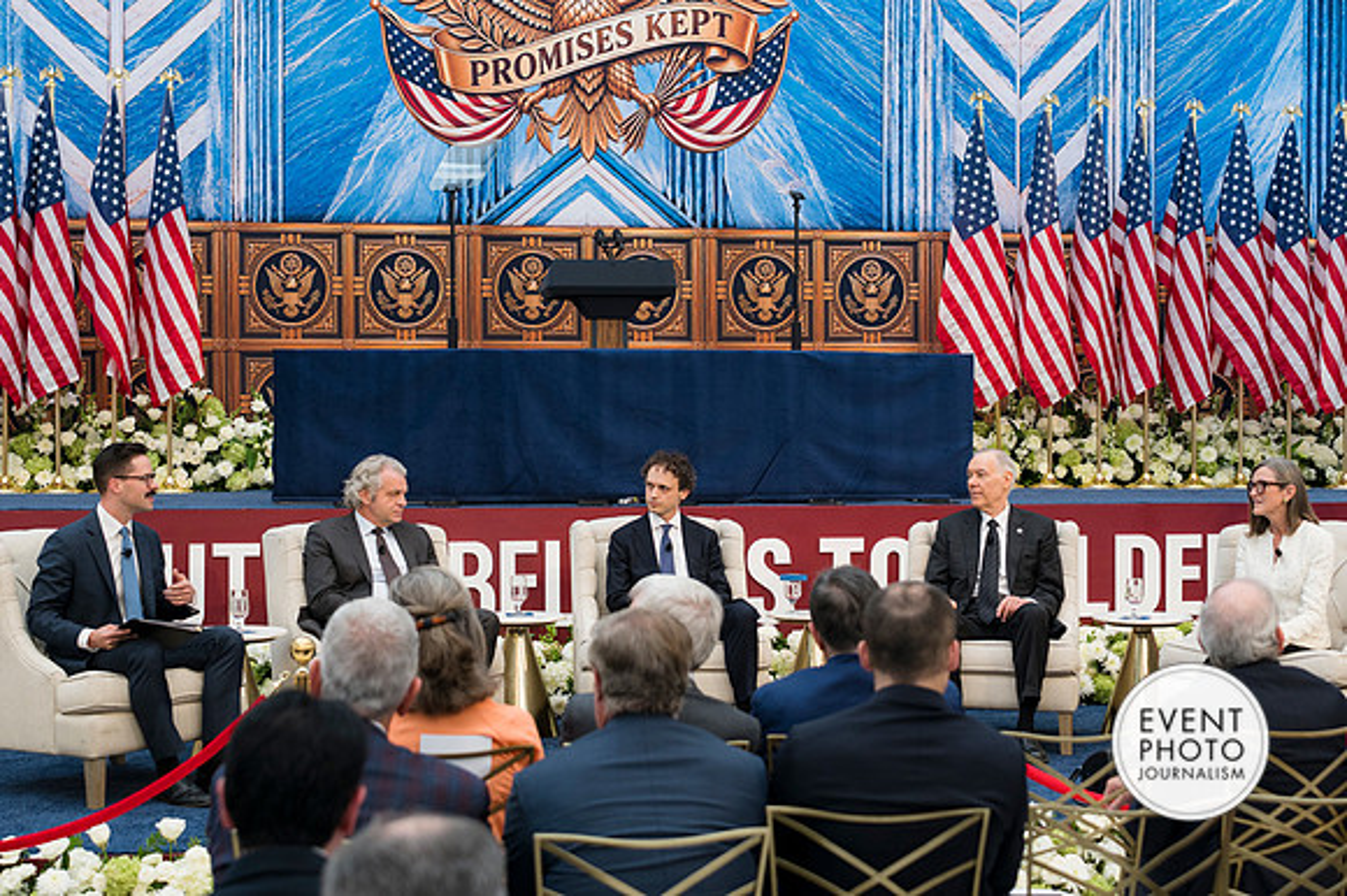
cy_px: 448
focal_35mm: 52
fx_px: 1944
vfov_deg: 26.0
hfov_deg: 38.2
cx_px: 674
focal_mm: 35
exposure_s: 1/320
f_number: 2.8
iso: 360
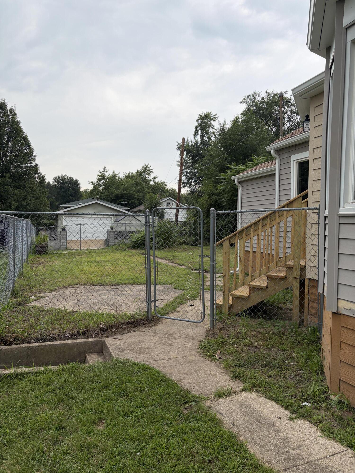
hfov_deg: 53.1
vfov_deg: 67.3
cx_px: 178
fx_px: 356
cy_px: 236
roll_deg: -0.4
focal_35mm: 26
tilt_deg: -1.6
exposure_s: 1/959
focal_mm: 5.96
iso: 50
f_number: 1.6
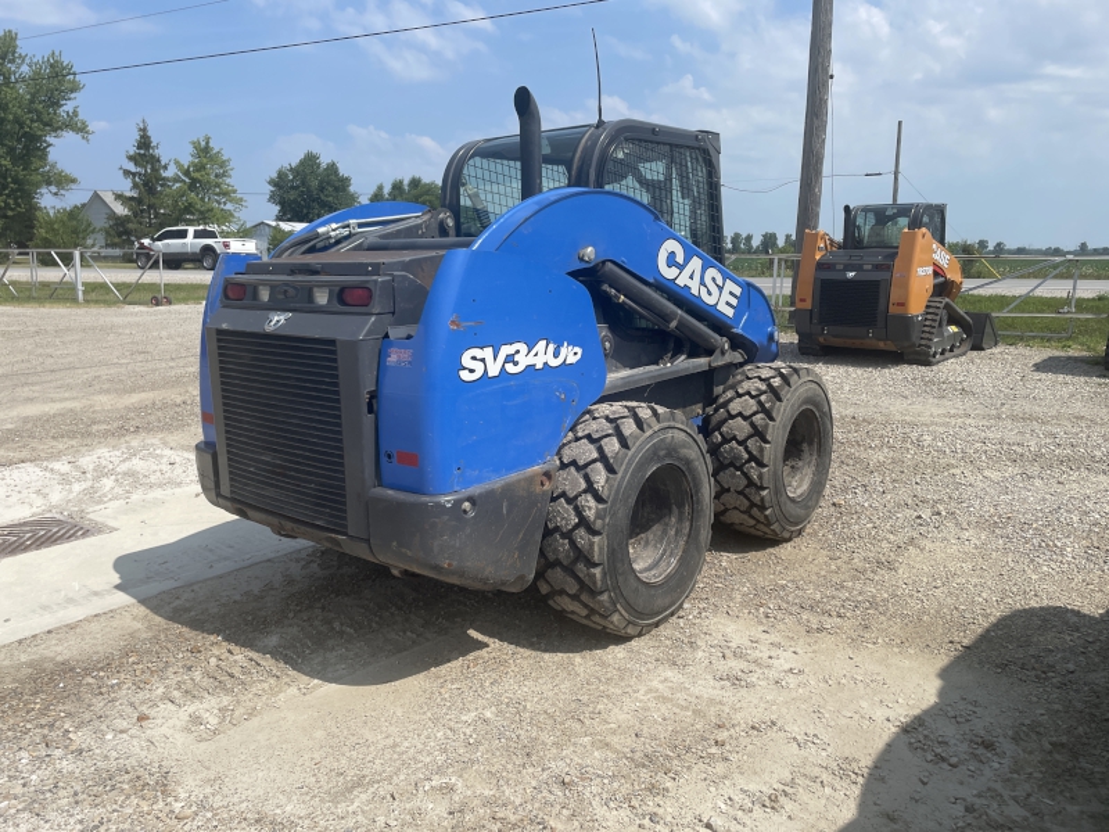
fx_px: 833
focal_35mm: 26
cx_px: 554
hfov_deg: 67.3
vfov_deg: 53.1
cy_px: 416
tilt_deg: -9.2
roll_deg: -0.1
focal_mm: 4.2
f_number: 1.6
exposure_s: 1/4651
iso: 32
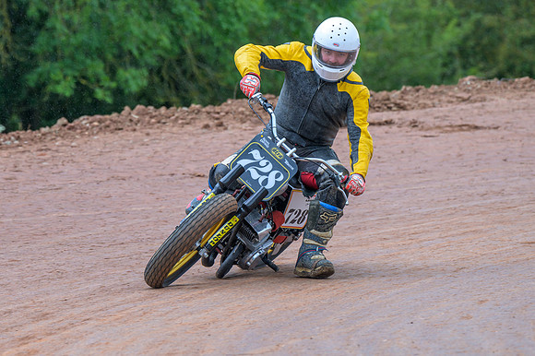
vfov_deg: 3.7
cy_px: 184
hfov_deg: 5.5
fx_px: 5571
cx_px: 229
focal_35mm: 375
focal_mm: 200
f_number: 4
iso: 160
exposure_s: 1/400
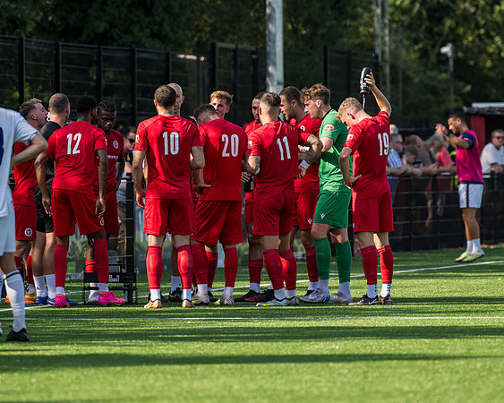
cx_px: 252
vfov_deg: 3.4
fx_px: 6804
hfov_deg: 4.2
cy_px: 202
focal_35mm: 456
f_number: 4.5
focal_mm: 270
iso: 200
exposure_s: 1/800
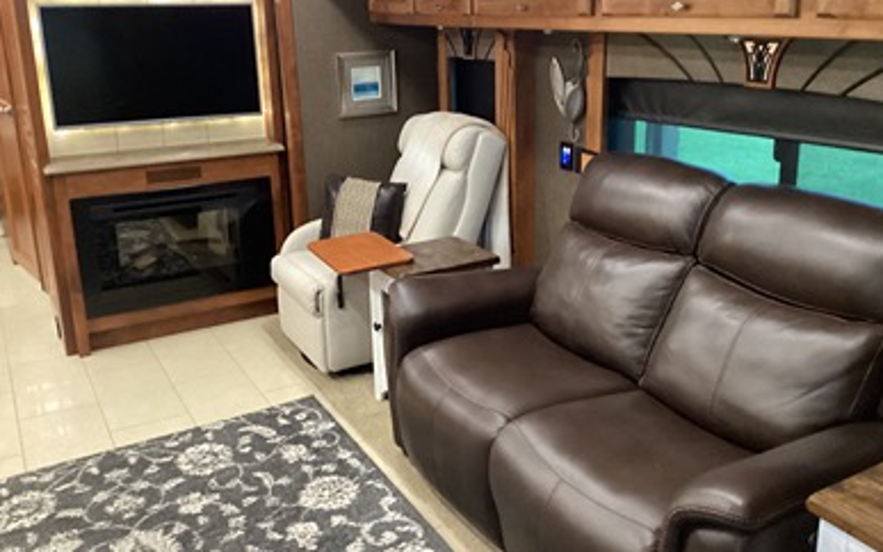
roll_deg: +1.5
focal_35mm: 34
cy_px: 230
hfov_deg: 56.7
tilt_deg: -17.2
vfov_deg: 37.2
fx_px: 818
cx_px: 452
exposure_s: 1/30
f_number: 2.4
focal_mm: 3.3
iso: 640
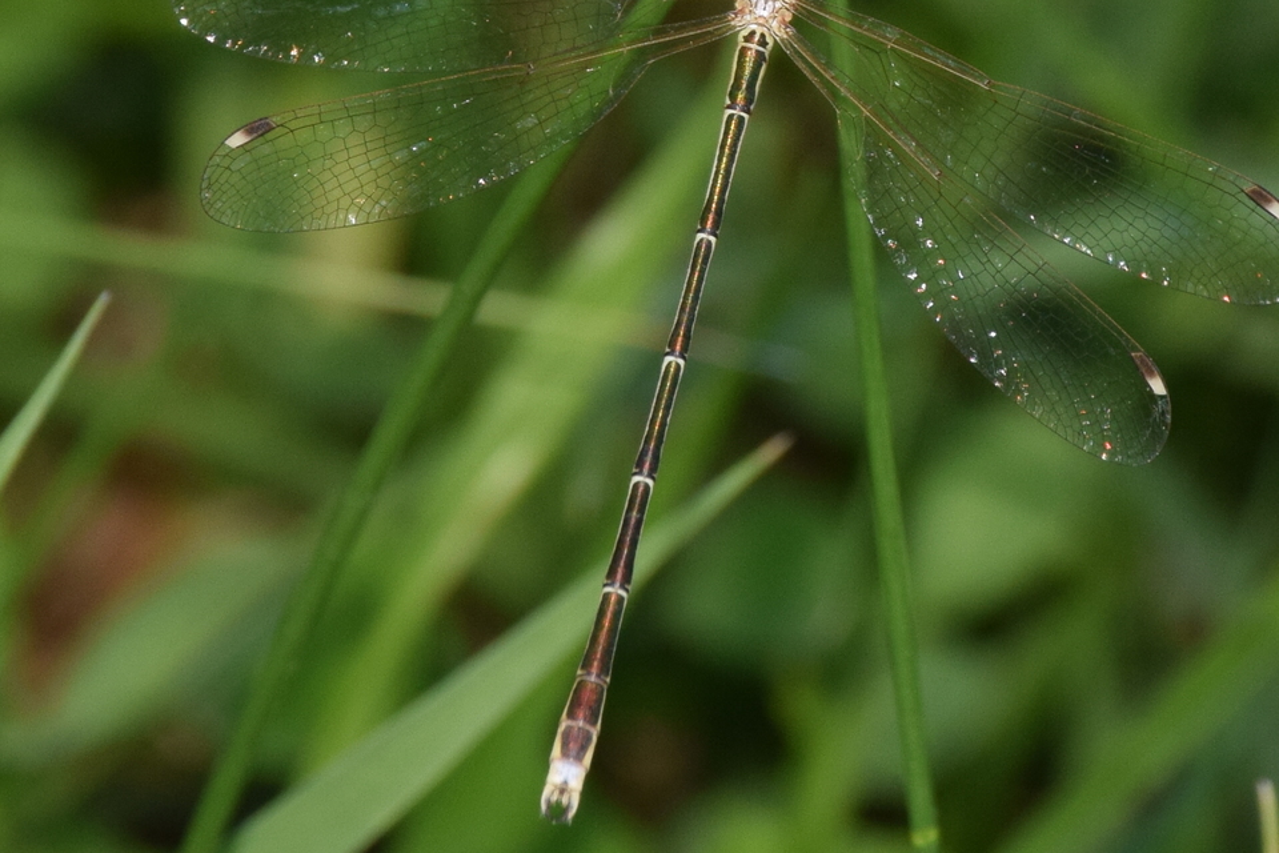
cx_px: 640
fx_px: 7460
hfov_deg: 9.8
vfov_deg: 6.5
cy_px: 426
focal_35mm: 210
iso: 400
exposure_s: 1/200
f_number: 14
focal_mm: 140
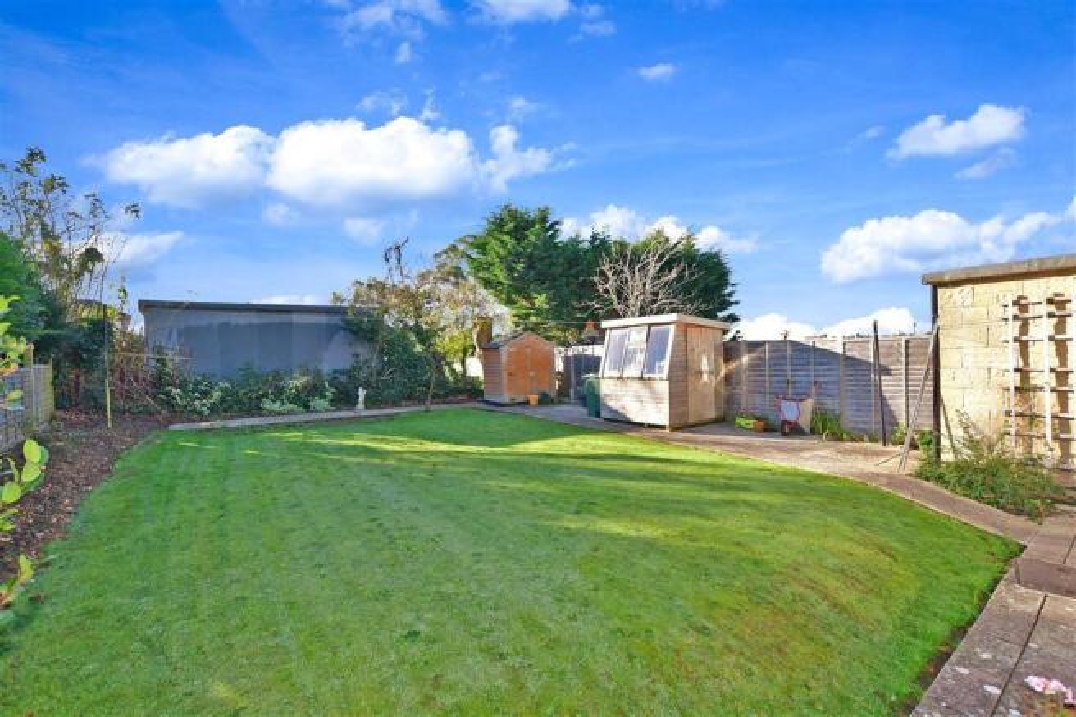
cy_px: 358
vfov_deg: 77.3
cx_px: 538
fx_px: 448
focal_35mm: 15
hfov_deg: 100.4
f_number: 7.1
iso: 320
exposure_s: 1/250
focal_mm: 10
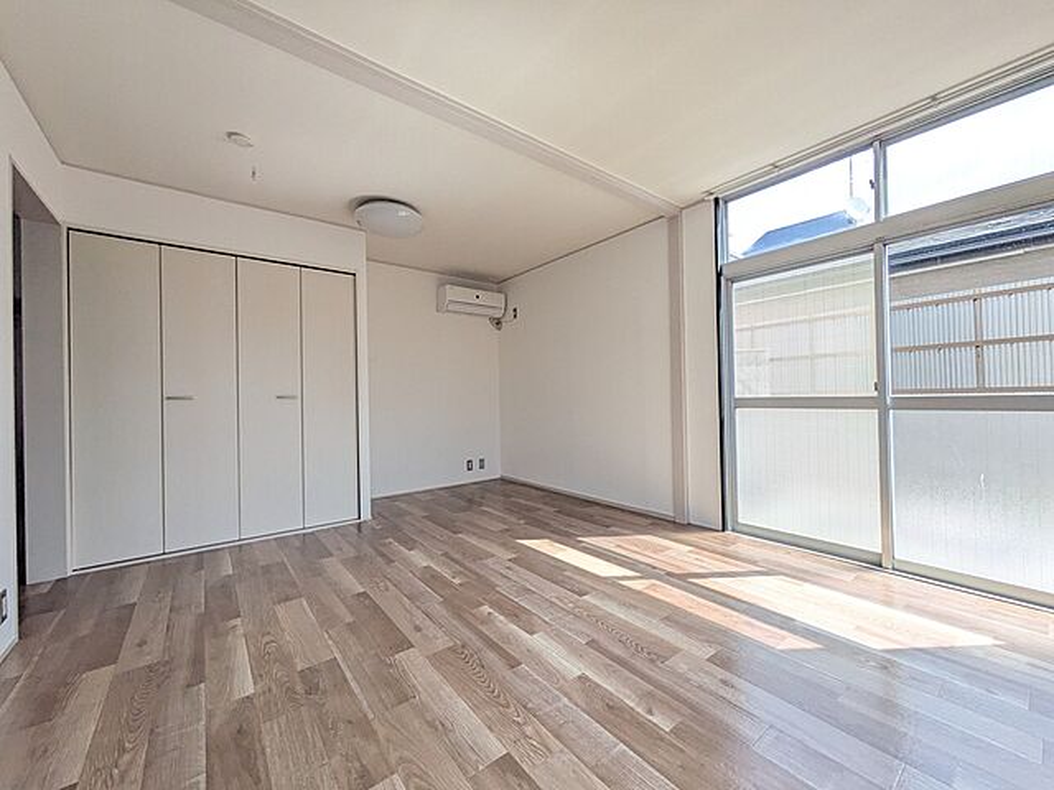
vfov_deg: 85.7
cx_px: 527
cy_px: 395
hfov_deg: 102.1
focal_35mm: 14
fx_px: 426
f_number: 2.2
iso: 158
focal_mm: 1.83
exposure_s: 1/1094
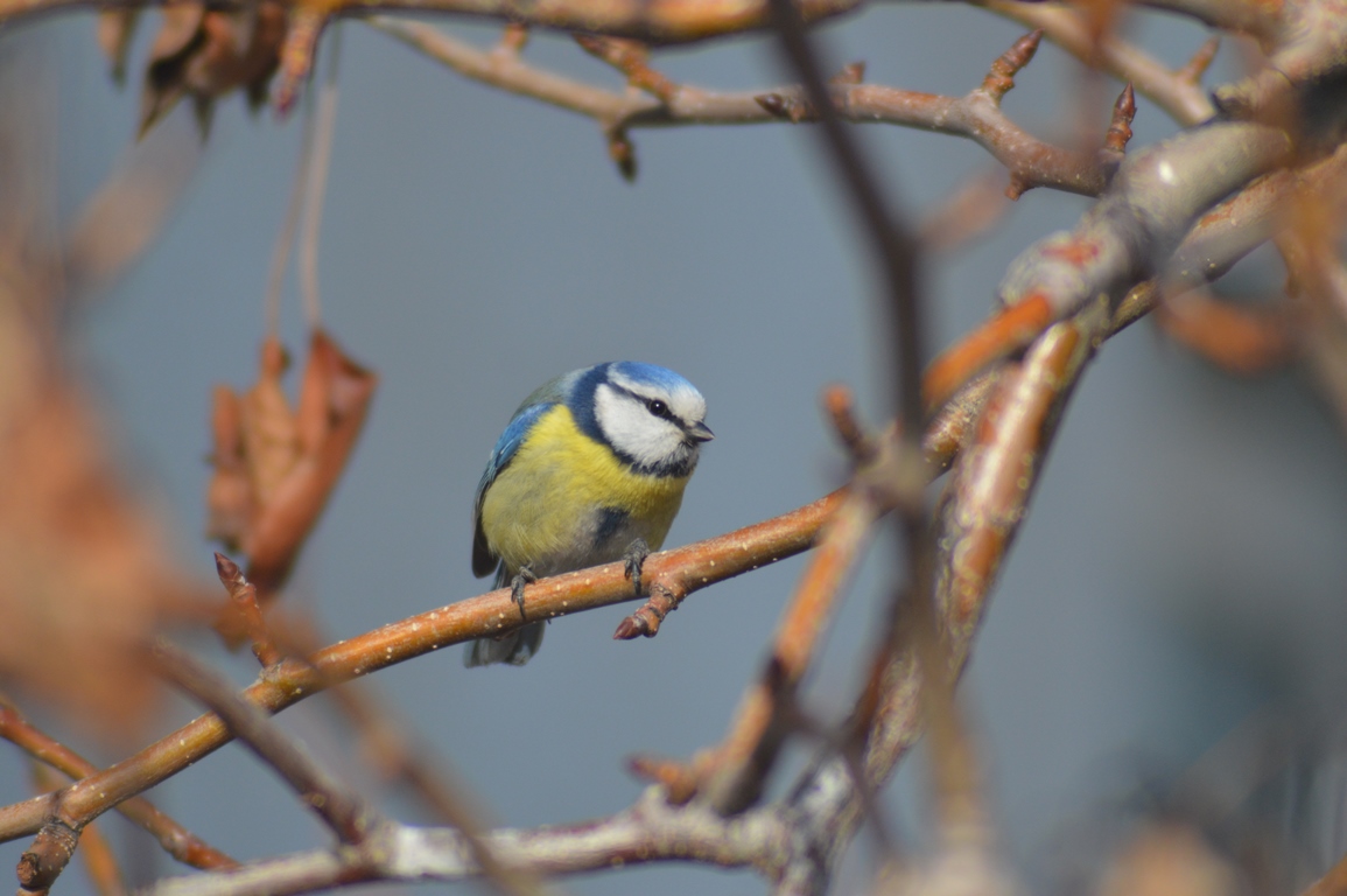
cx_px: 674
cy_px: 448
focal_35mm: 600
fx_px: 22430
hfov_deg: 3.4
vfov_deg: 2.3
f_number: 5.6
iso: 400
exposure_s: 1/1600
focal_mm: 400
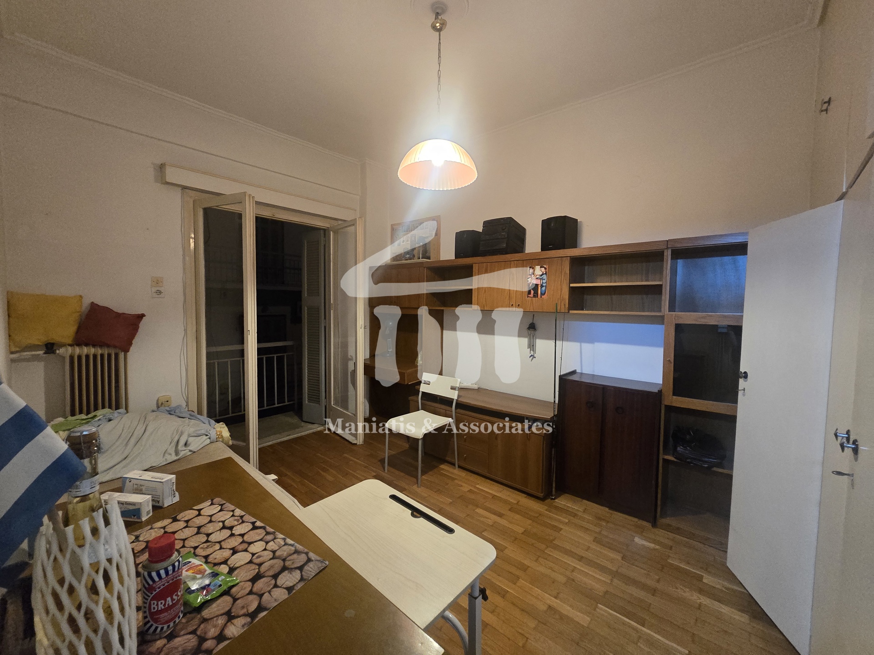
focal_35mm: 13
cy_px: 328
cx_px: 437
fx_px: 328
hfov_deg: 106.2
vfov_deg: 89.9
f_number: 2.2
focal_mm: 2.2
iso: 1250
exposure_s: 1/50
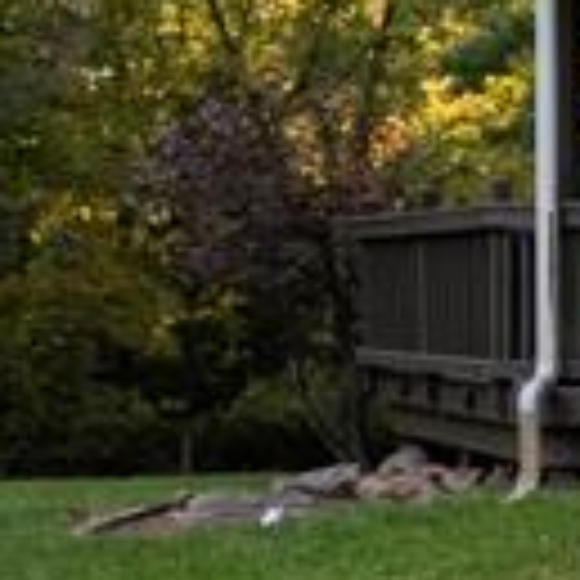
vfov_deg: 15.2
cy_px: 272
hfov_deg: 10.0
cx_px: 1866
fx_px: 2180
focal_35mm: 115
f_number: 4
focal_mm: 17
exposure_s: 1/125
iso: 100
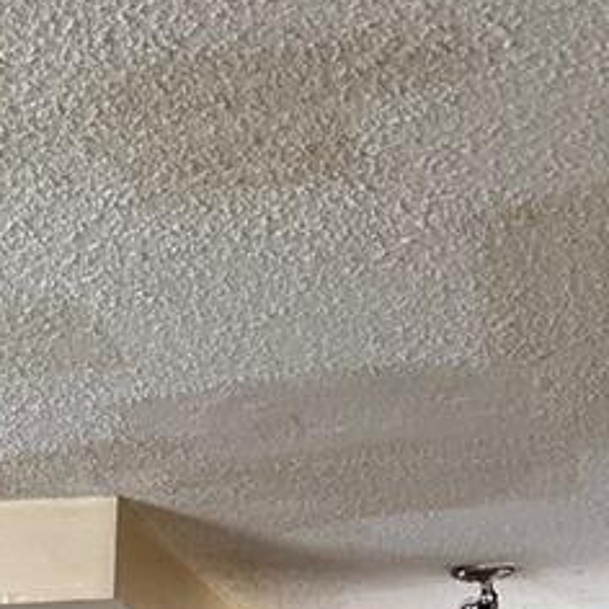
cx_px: -397
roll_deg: -0.6
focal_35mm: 117
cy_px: 996
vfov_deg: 13.7
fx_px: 2329
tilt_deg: -2.1
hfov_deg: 13.7
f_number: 1.5
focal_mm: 5.7
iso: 125
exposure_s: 1/118
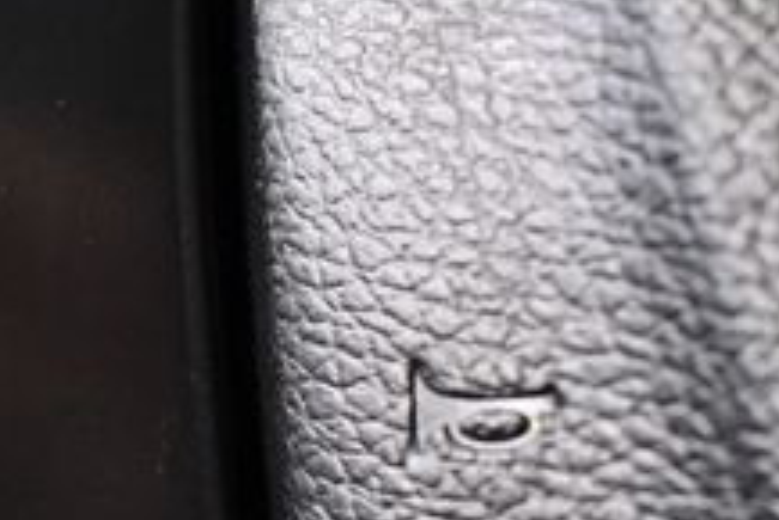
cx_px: -183
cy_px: 323
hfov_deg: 18.2
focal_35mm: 106
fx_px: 2295
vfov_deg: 12.9
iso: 3200
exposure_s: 1/60
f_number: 3.5
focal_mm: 18
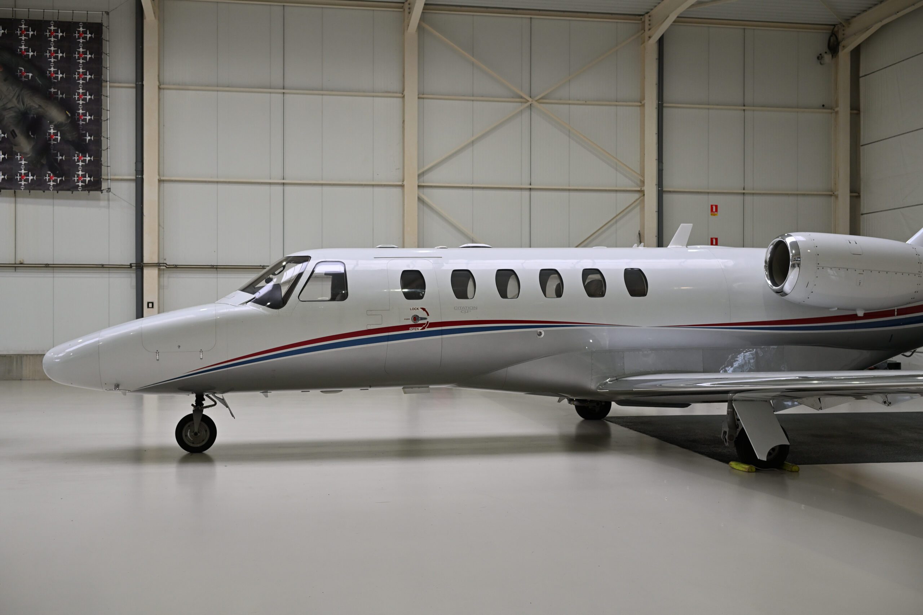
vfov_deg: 33.4
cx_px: 462
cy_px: 308
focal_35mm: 40
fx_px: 1026
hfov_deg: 48.5
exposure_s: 1/320
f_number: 5
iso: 800
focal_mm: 40
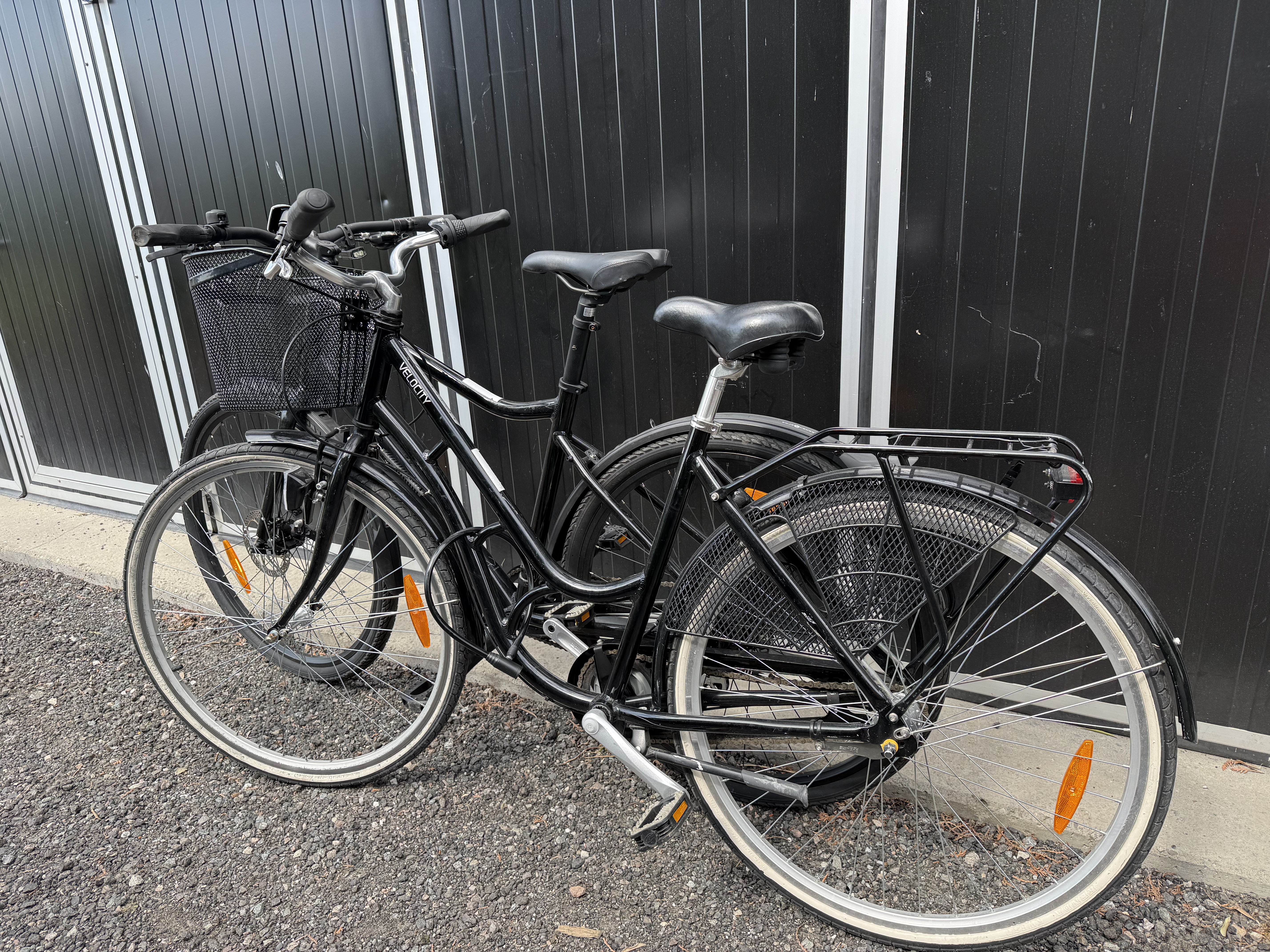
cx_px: 635
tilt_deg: -19.3
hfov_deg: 71.6
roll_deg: +3.5
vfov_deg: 56.8
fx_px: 881
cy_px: 476
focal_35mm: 24
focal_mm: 6.76
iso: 80
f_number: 1.78
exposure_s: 1/715
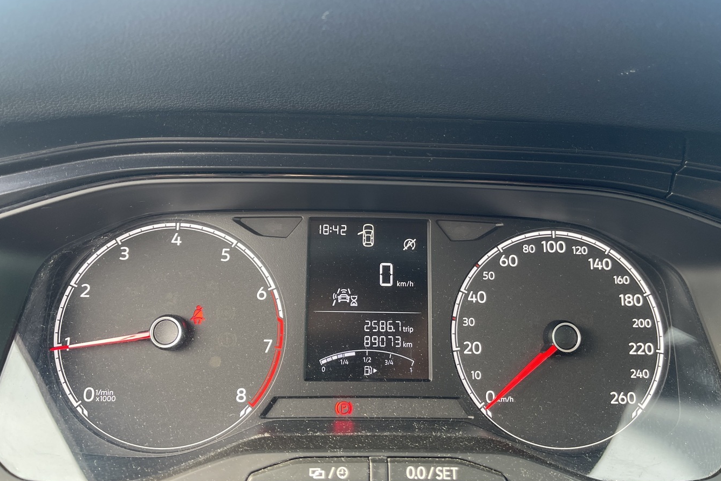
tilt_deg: -13.8
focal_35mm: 28
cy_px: 234
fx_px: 561
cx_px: 369
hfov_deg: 65.5
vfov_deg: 46.4
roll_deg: -3.4
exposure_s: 1/115
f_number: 1.6
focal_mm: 5.1
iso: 125
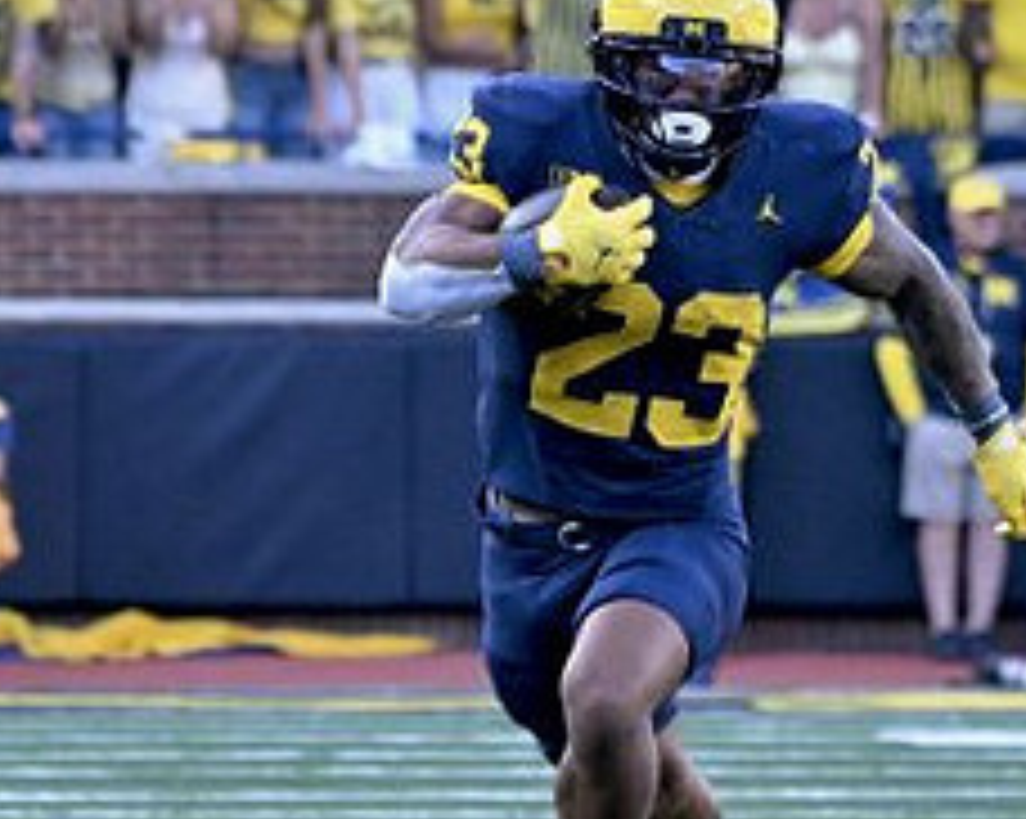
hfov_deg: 2.3
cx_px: 657
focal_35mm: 825
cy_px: 358
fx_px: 25030
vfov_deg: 1.9
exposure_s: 1/1250
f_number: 5.3
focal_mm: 230
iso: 2500
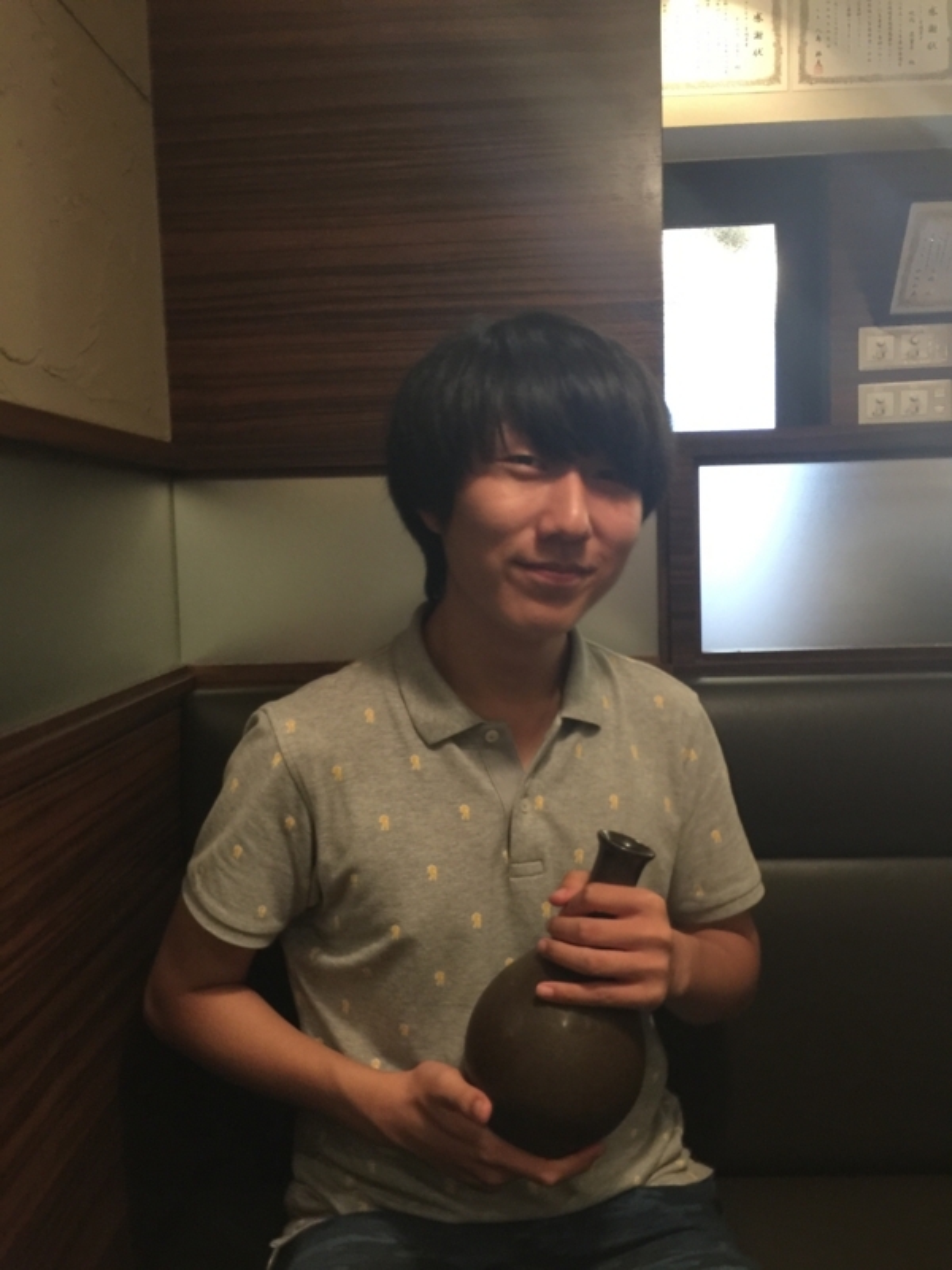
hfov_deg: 48.2
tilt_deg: -6.7
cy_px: 635
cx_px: 476
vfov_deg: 61.7
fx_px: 1063
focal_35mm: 29
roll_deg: +3.1
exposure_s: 1/8
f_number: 2.2
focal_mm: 4.15
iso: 125
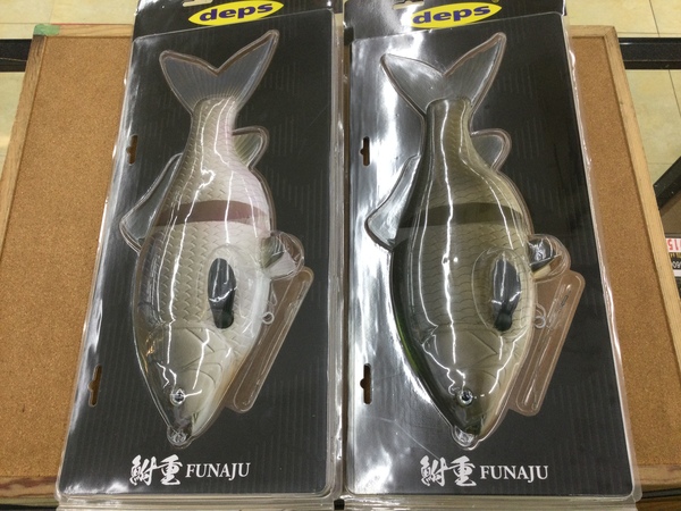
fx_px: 610
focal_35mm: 31
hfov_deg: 58.4
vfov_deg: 45.4
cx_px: 340
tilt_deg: -67.3
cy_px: 256
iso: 32
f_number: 2.4
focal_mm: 3.3
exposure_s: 1/30
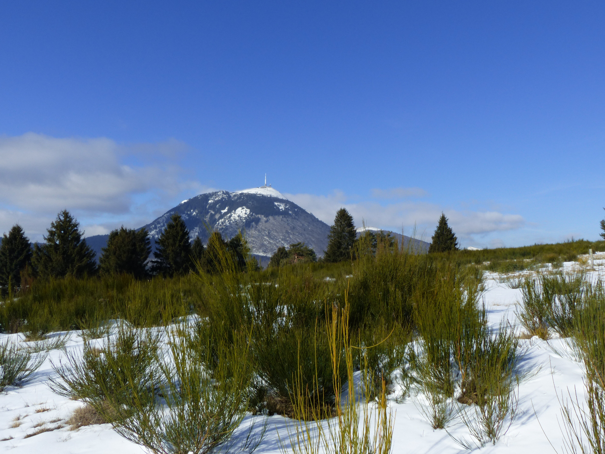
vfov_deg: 46.8
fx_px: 524
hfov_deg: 60.0
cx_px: 302
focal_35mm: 30
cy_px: 227
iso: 100
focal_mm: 5.5
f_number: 8
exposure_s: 1/500
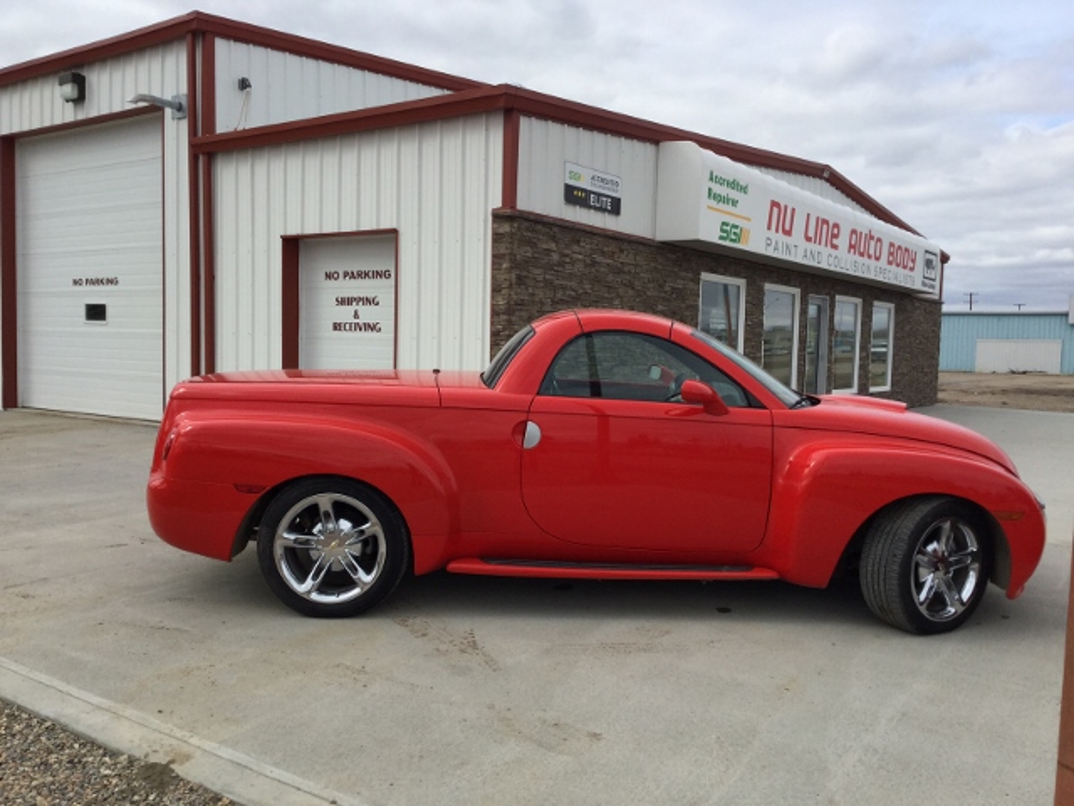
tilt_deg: -4.0
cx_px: 537
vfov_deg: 45.4
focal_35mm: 31
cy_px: 403
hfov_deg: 58.4
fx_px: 962
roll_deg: -1.5
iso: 25
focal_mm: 3.3
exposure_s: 1/1359
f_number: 2.4
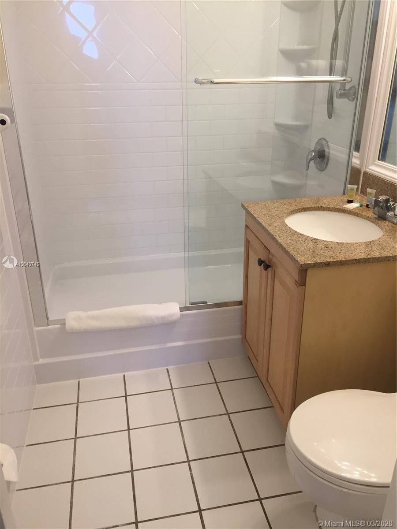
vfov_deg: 61.7
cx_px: 198
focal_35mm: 29
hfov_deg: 48.2
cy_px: 264
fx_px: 443
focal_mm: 4.15
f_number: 2.2
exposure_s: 1/40
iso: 40
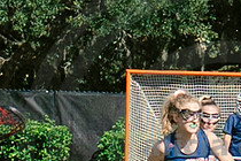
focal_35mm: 1164
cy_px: 3
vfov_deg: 1.2
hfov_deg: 1.8
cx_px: 428
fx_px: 7792
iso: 250
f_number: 5.6
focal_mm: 70
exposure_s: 1/1250
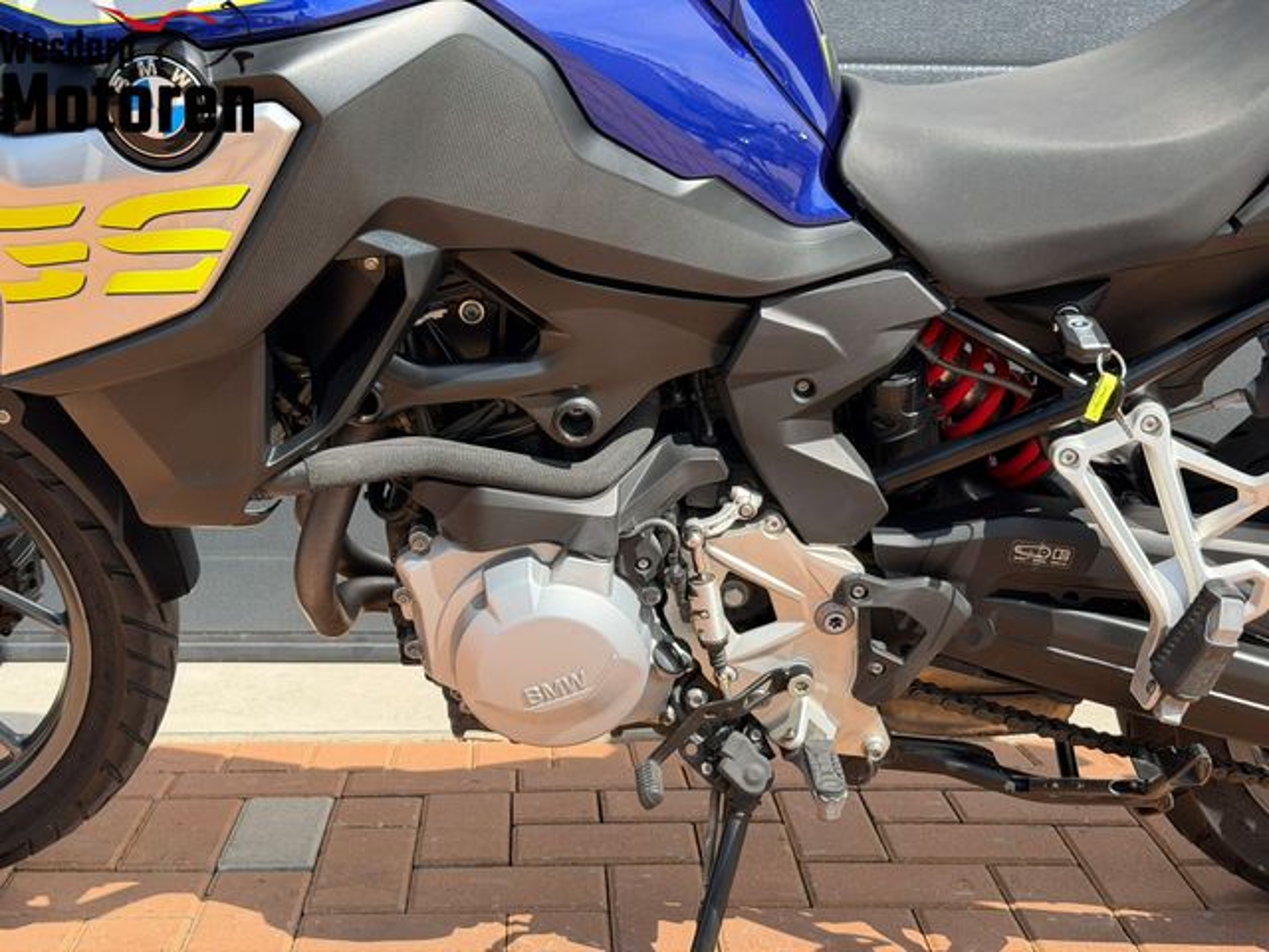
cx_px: 634
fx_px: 1760
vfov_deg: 30.3
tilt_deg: -9.2
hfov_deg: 39.7
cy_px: 476
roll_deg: +0.8
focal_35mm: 48
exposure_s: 1/2088
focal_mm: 6.76
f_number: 1.78
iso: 100
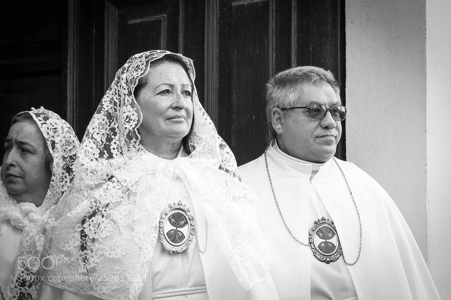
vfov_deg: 36.9
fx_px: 451
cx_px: 226
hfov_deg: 53.1
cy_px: 150
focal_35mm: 36
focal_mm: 36
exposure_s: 1/160
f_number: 4
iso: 200
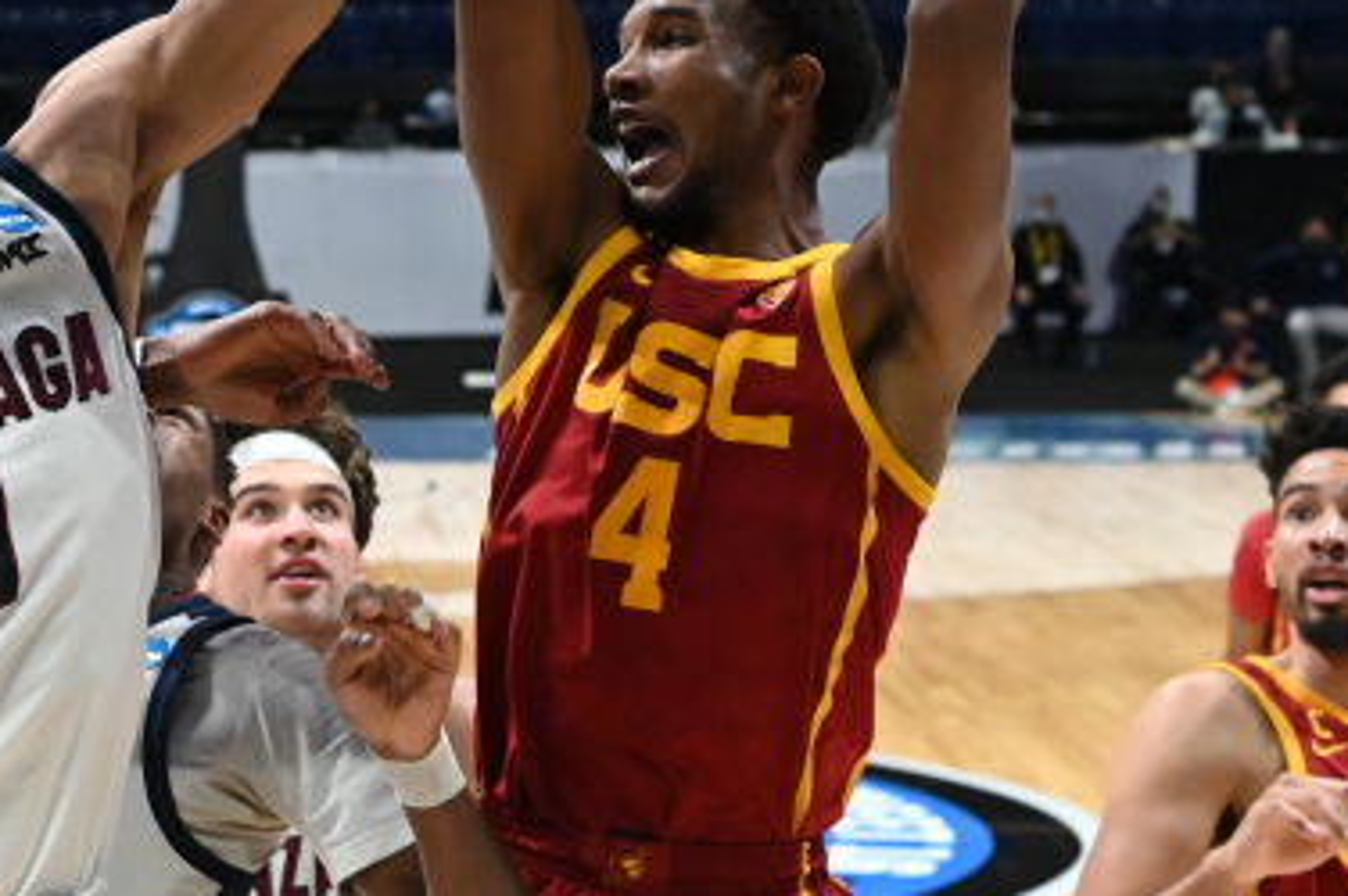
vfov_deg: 10.1
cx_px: -208
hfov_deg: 14.7
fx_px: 5088
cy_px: 289
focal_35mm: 136
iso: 6400
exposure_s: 1/1000
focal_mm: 50
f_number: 4
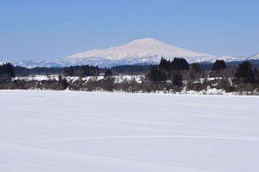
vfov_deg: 15.7
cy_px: 86
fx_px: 626
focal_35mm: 87
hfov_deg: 23.4
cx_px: 130
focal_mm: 58
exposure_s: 1/640
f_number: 13
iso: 200
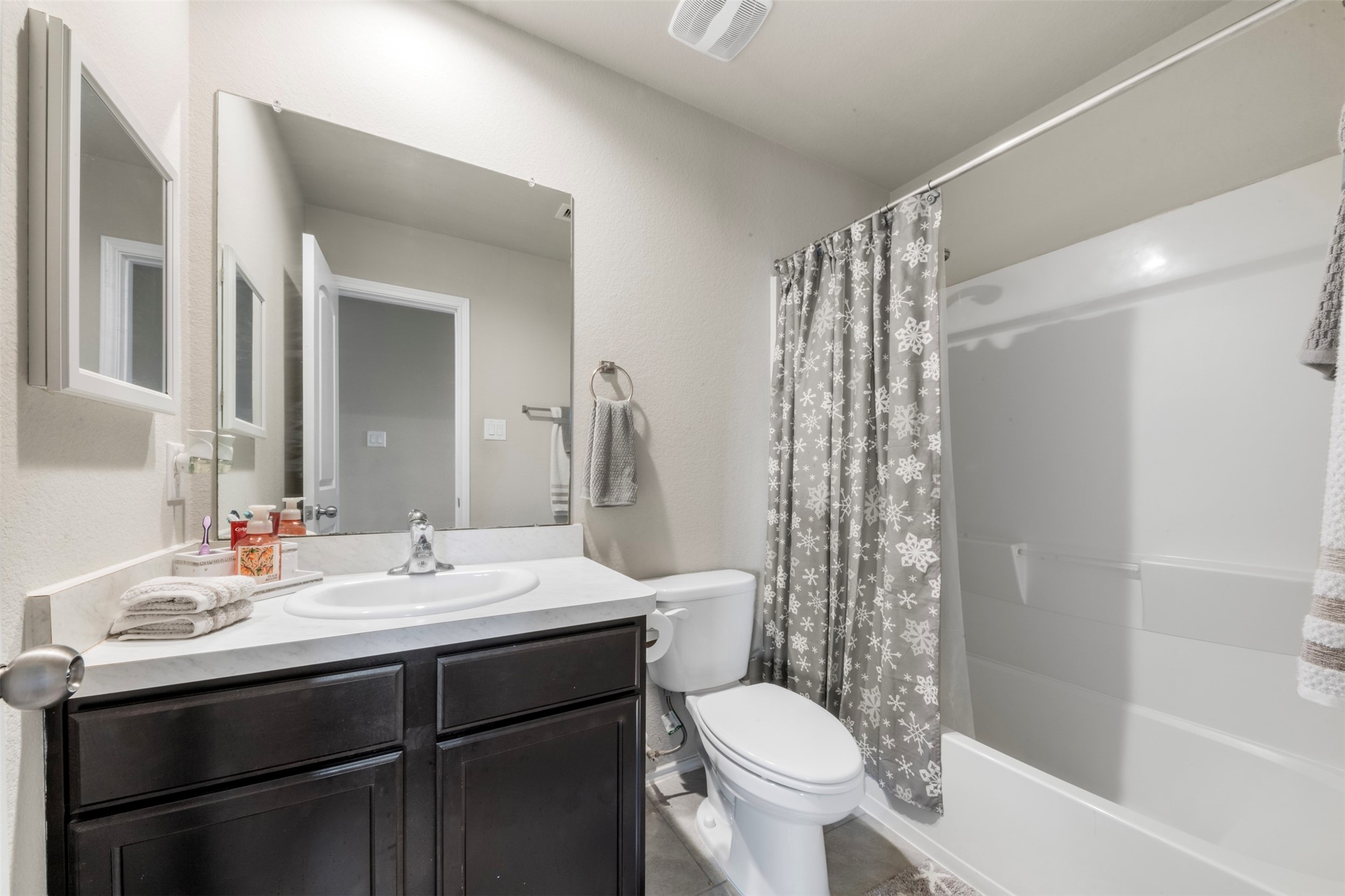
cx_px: 672
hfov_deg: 112.6
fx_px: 448
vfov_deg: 90.0
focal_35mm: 12
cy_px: 448
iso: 250
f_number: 9
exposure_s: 13
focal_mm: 12
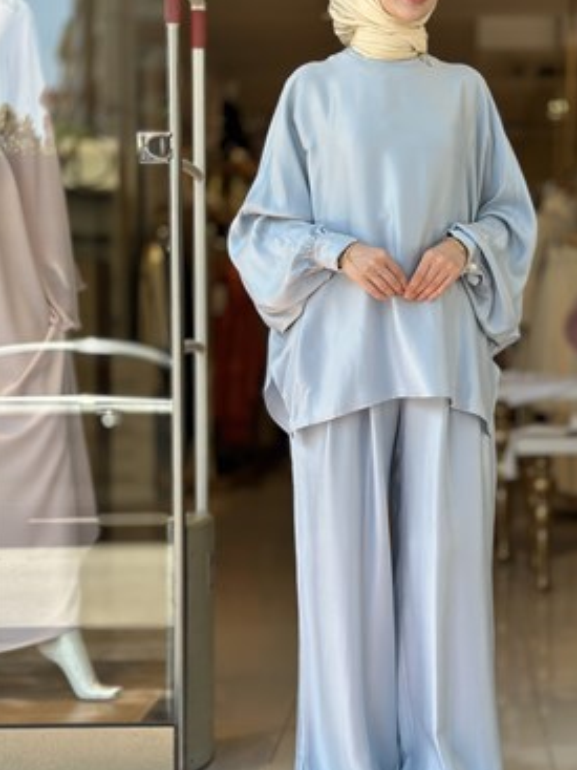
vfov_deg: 28.6
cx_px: 399
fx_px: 1512
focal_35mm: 68
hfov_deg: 21.5
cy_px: 357
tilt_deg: -1.6
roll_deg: -0.4
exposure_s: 1/659
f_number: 1.78
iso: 80
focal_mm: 6.86
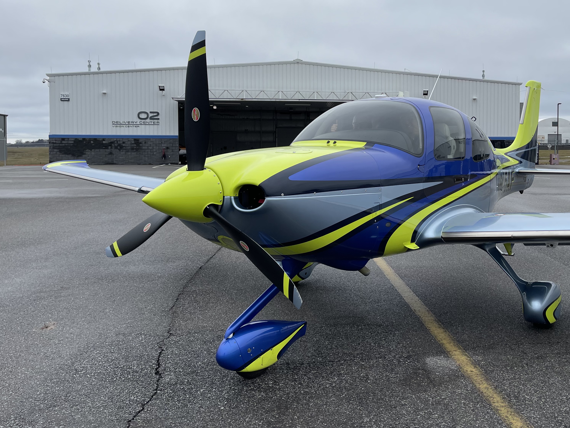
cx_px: 354
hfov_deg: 52.1
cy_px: 167
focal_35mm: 35
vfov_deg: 40.5
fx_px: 576
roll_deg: +0.2
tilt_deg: -0.3
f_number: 1.6
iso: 32
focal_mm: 5.1
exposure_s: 1/2387
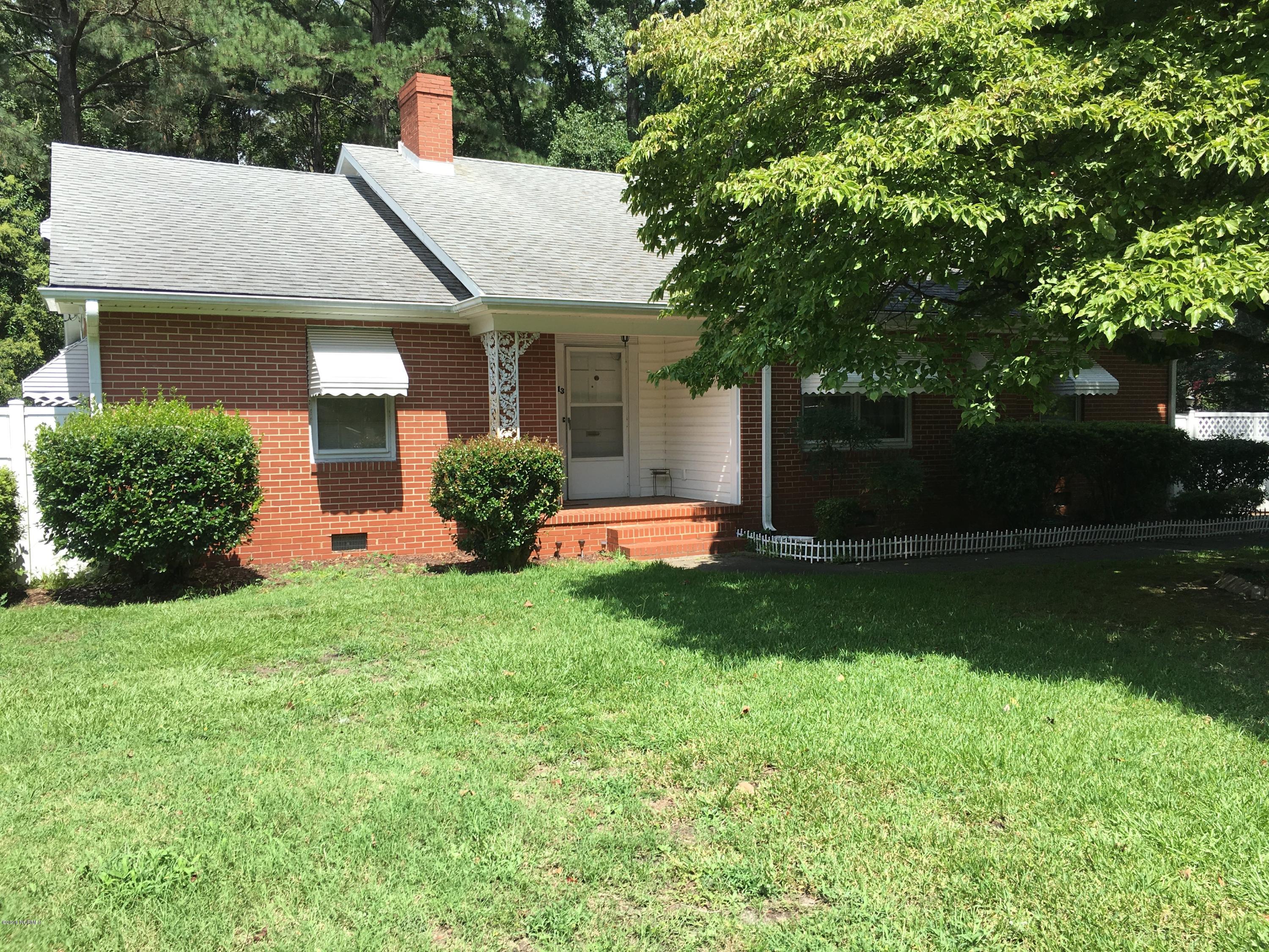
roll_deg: -0.2
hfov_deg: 61.7
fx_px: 1063
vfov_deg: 48.2
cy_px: 476
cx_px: 634
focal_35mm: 29
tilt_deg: -2.8
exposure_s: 1/739
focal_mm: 4.15
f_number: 2.2
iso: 25
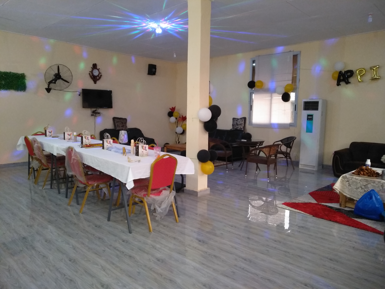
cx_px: 192
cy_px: 144
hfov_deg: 67.3
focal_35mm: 26
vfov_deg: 53.1
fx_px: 289
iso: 1000
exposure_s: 1/20
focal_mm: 3.82
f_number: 2.2
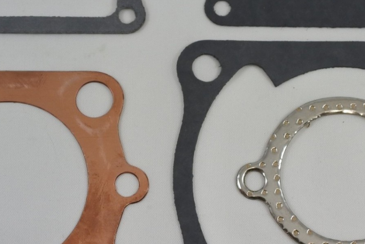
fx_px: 760
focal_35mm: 75
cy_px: 100
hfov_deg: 27.0
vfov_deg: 18.2
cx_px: 186
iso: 400
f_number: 4
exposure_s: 1/250
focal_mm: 13.7
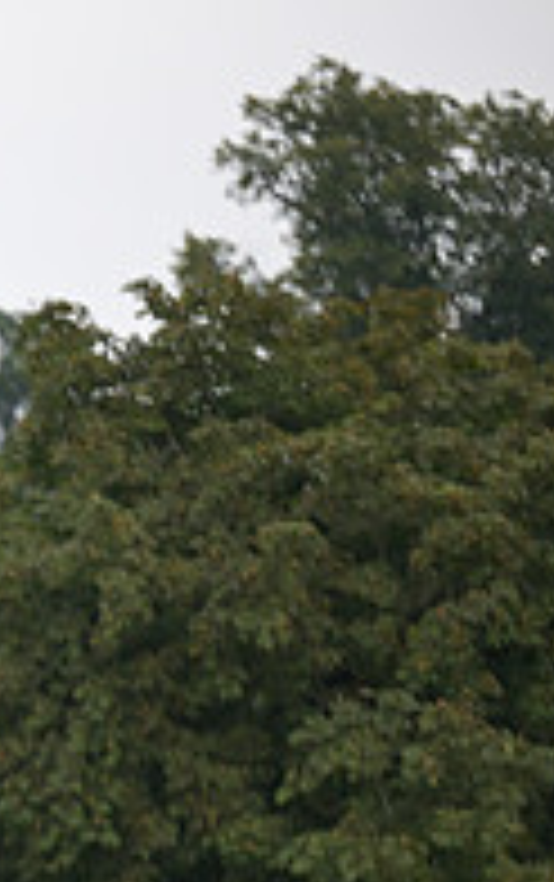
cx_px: -635
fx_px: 14524
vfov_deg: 3.5
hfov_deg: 2.2
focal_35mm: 603
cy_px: 866
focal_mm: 200
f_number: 3.2
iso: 500
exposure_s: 1/1250
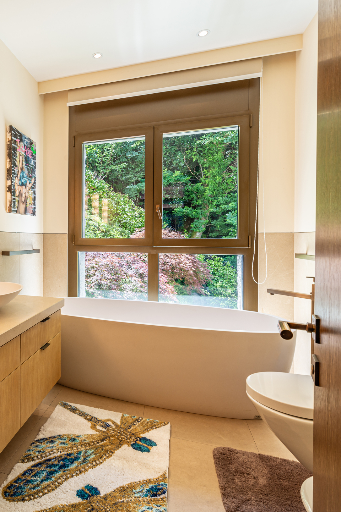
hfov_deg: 51.6
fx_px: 313
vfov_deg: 78.5
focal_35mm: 22
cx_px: 44
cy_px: 245
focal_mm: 14
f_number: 9
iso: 100
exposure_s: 1/5
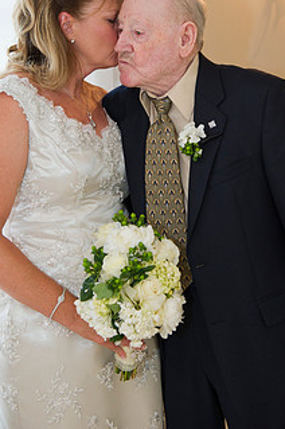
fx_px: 738
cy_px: 136
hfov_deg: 21.8
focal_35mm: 62
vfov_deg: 32.1
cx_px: 190
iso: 1600
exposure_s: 1/100
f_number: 3.5
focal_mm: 44
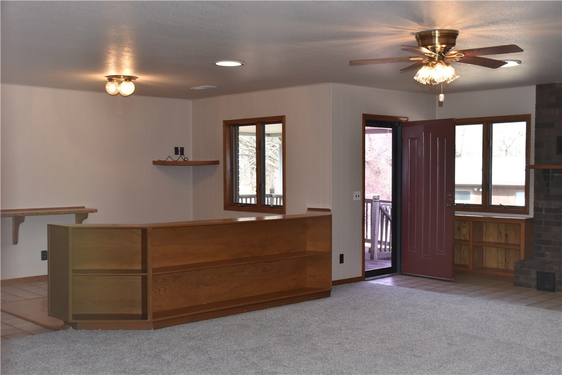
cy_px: 188
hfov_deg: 43.6
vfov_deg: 29.9
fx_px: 702
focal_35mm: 45
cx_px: 281
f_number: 5.6
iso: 640
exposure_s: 1/125
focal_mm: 30
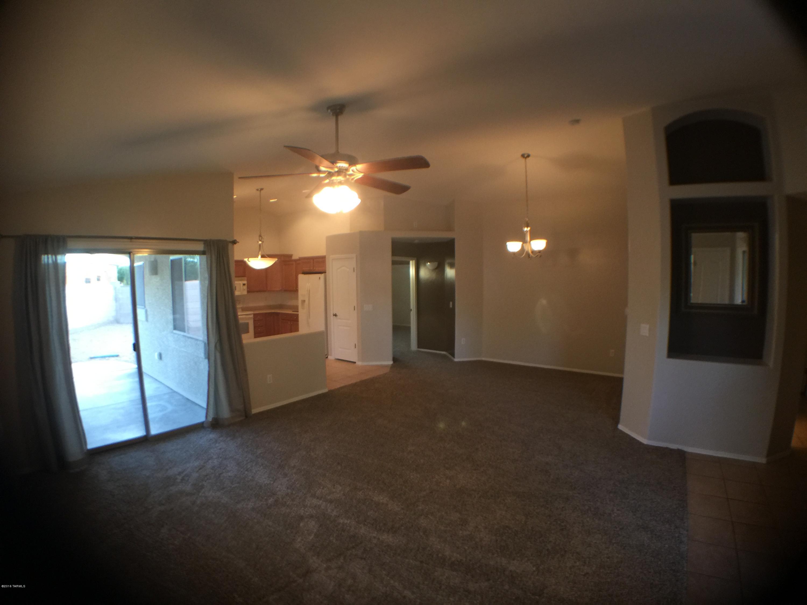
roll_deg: +0.3
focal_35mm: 29
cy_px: 302
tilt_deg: -6.3
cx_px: 404
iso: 64
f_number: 2.2
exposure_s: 1/15
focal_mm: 4.15
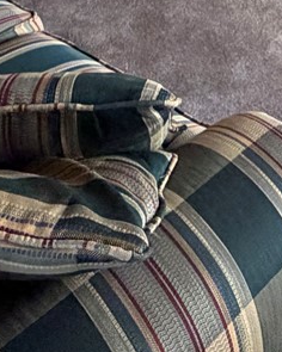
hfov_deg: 20.0
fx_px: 772
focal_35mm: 74
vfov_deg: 19.5
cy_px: -273
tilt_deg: -10.4
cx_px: 289
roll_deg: +1.1
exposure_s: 1/83
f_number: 2.2
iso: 320
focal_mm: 2.22
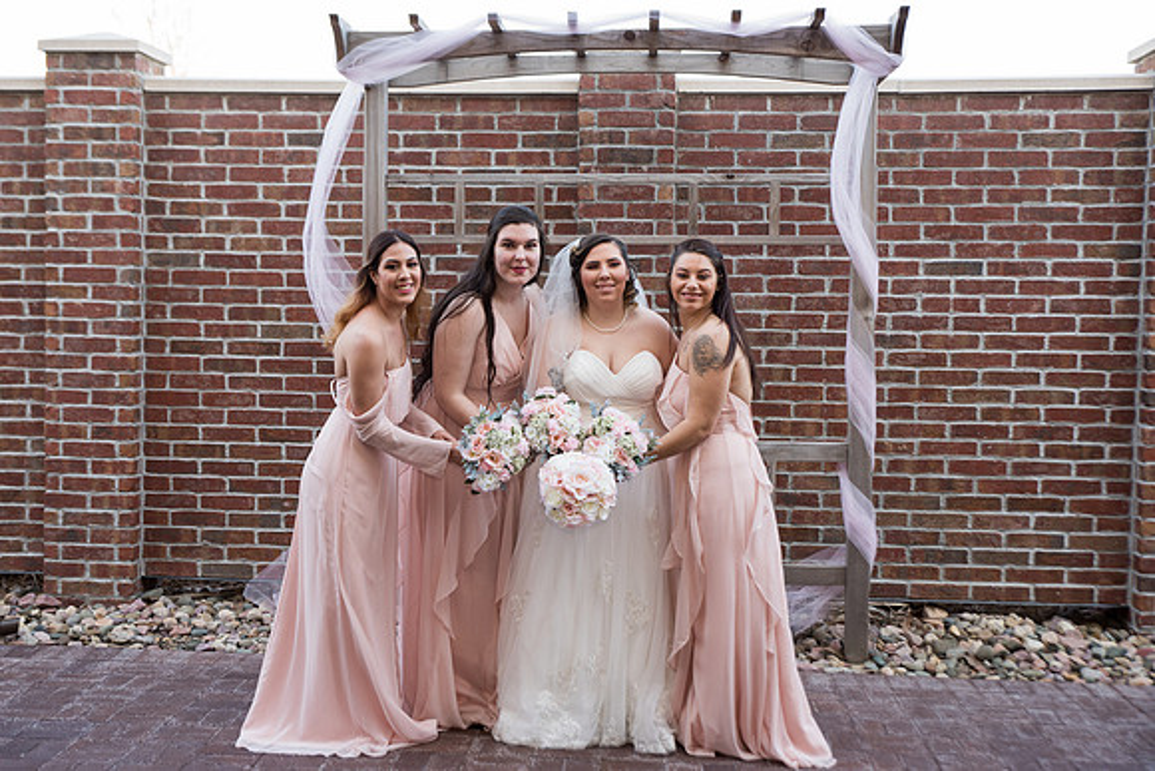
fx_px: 1589
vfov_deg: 27.3
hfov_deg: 39.9
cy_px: 385
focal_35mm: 50
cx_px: 524
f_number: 3.5
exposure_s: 1/200
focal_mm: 45
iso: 320
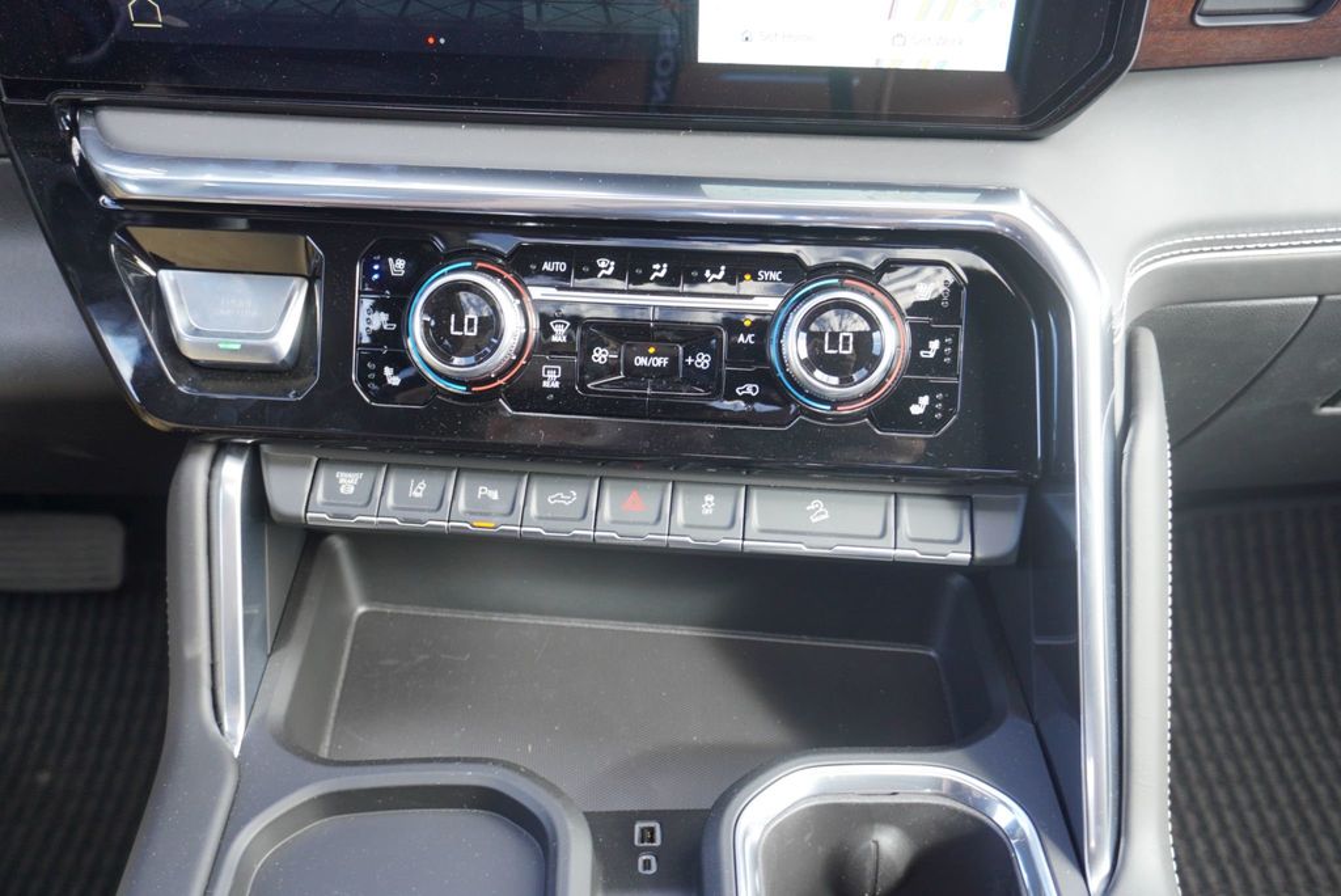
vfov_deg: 41.8
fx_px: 1174
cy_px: 448
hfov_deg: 59.5
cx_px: 670
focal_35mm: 32
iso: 400
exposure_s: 1/60
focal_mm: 21
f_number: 4
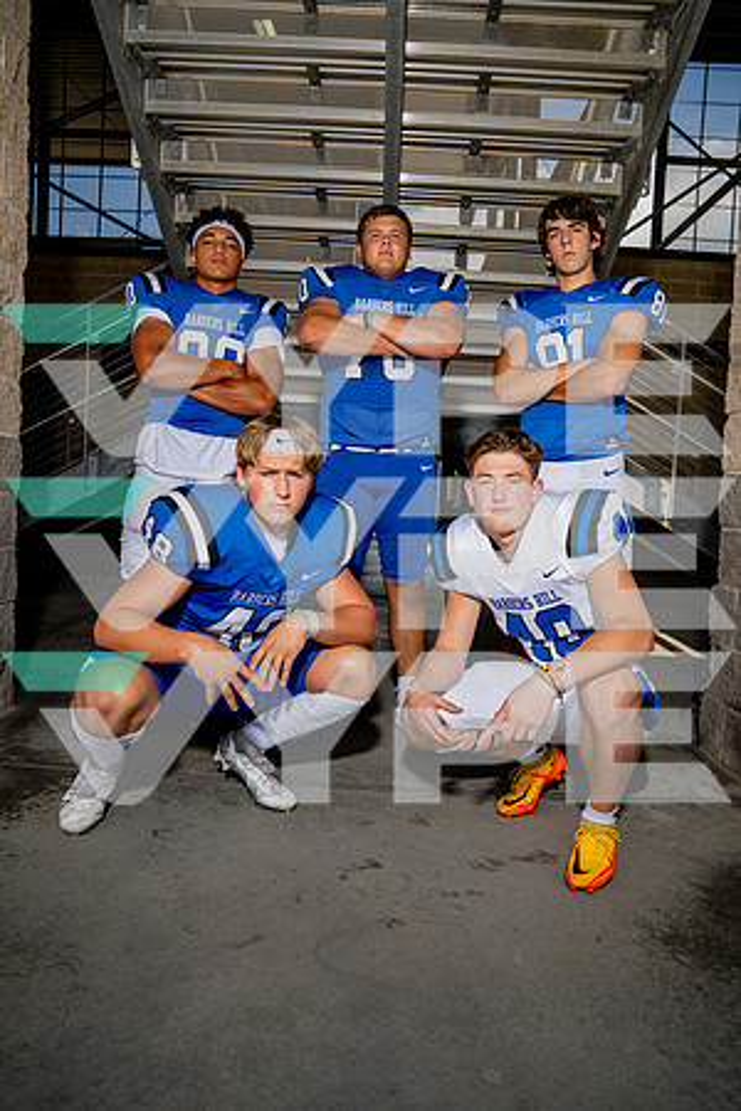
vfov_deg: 69.4
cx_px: 370
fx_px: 803
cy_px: 556
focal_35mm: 26
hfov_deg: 49.6
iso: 100
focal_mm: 26
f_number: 7.1
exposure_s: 1/250
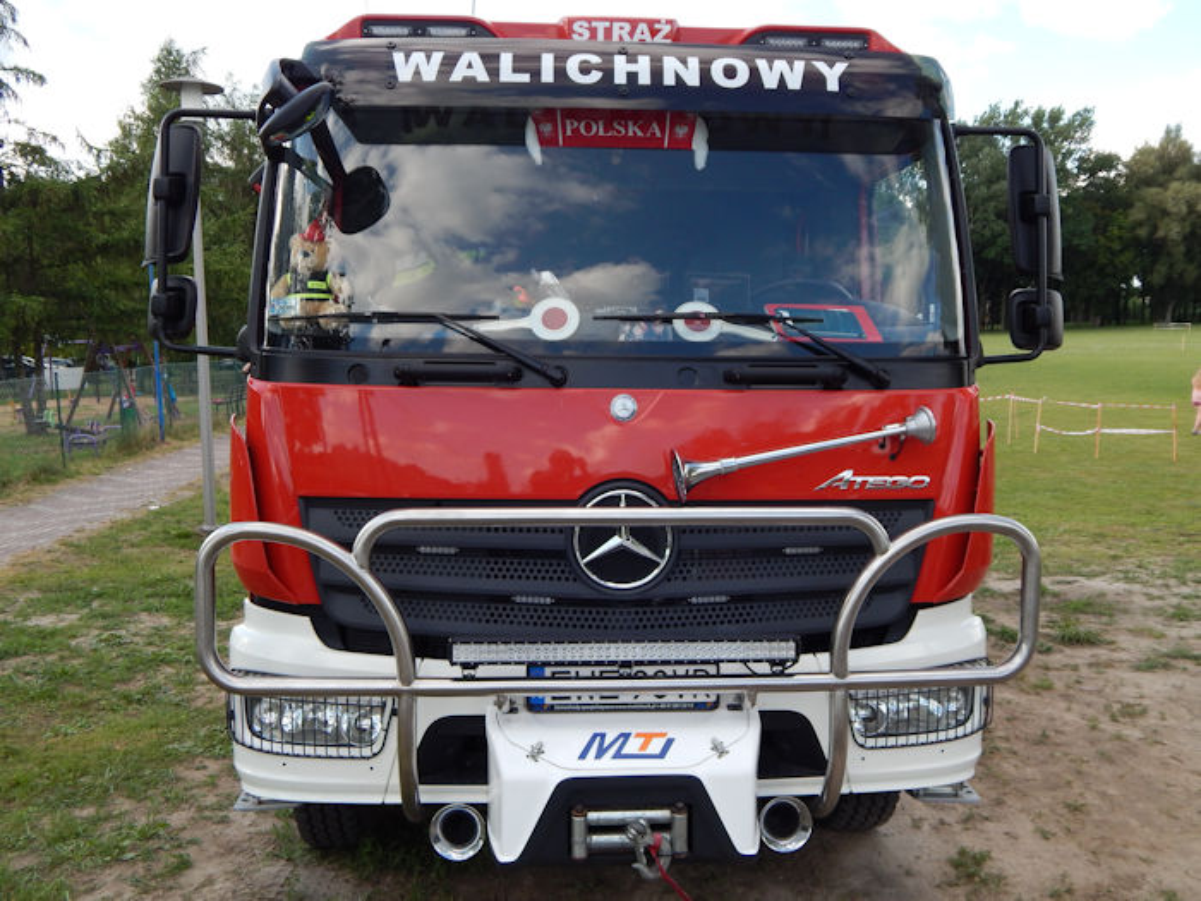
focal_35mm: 31
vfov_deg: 45.4
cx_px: 600
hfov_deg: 58.4
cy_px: 450
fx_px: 1076
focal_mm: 5.6
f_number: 3.2
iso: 125
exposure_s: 1/400
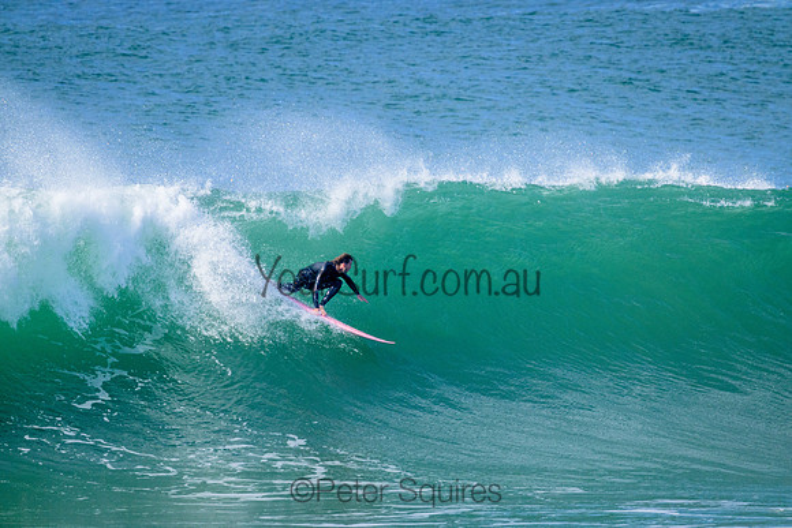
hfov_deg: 2.6
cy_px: 264
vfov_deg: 1.7
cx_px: 396
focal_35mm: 800
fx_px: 17603
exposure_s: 1/2000
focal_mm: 800
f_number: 11
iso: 2000
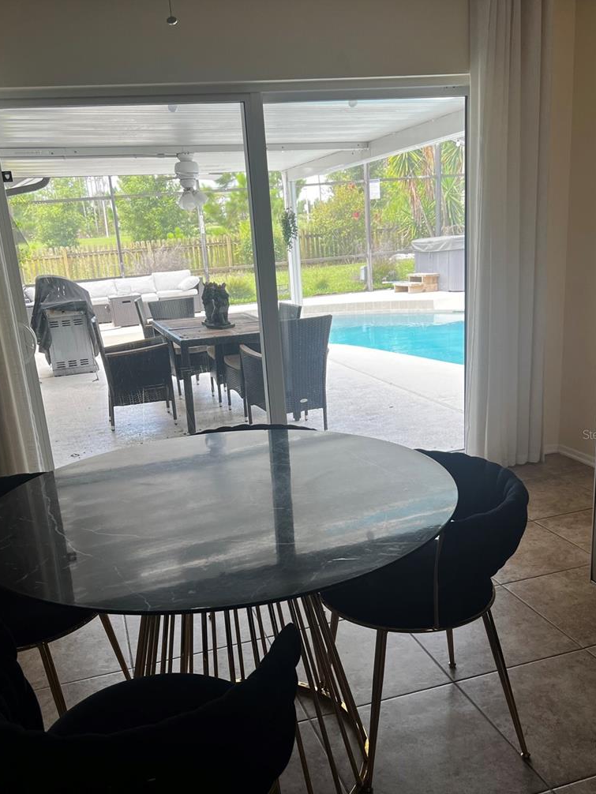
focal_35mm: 31
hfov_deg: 45.4
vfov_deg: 58.2
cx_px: 283
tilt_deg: -15.6
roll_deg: +5.4
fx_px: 711
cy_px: 434
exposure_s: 1/133
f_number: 1.5
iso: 32
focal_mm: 5.7
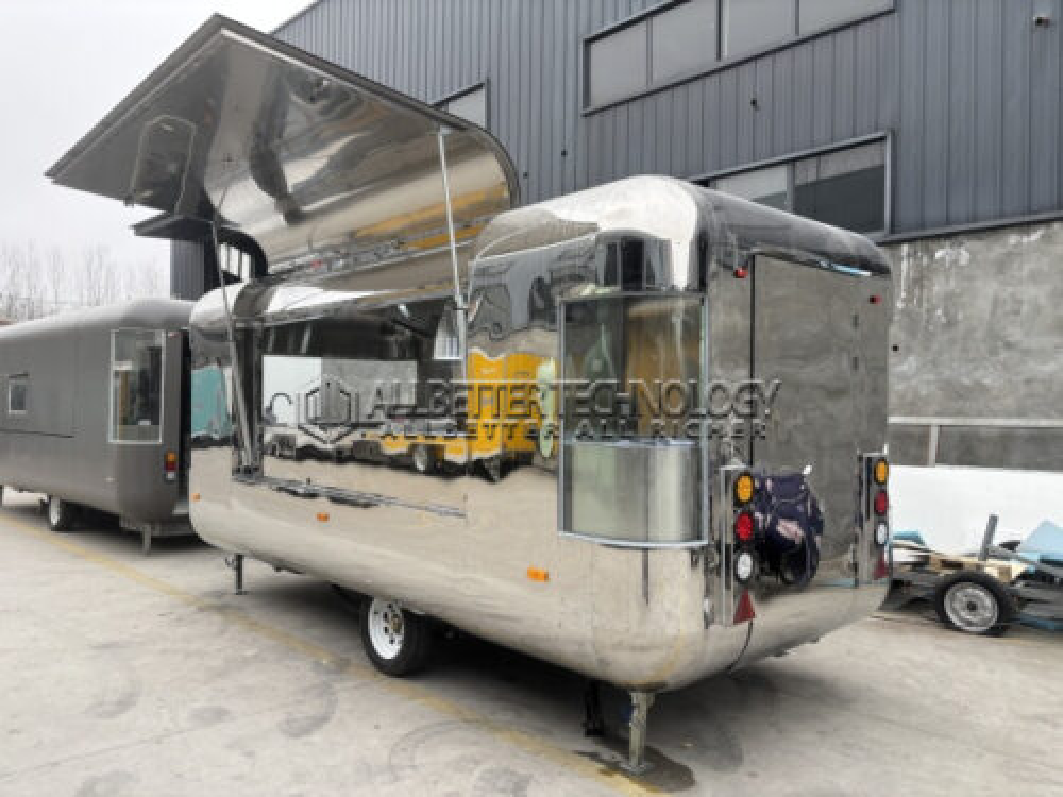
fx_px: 798
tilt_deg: +0.4
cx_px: 532
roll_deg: -0.2
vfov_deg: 53.1
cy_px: 398
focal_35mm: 26
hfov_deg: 67.3
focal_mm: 5.96
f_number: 1.6
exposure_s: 1/255
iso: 50
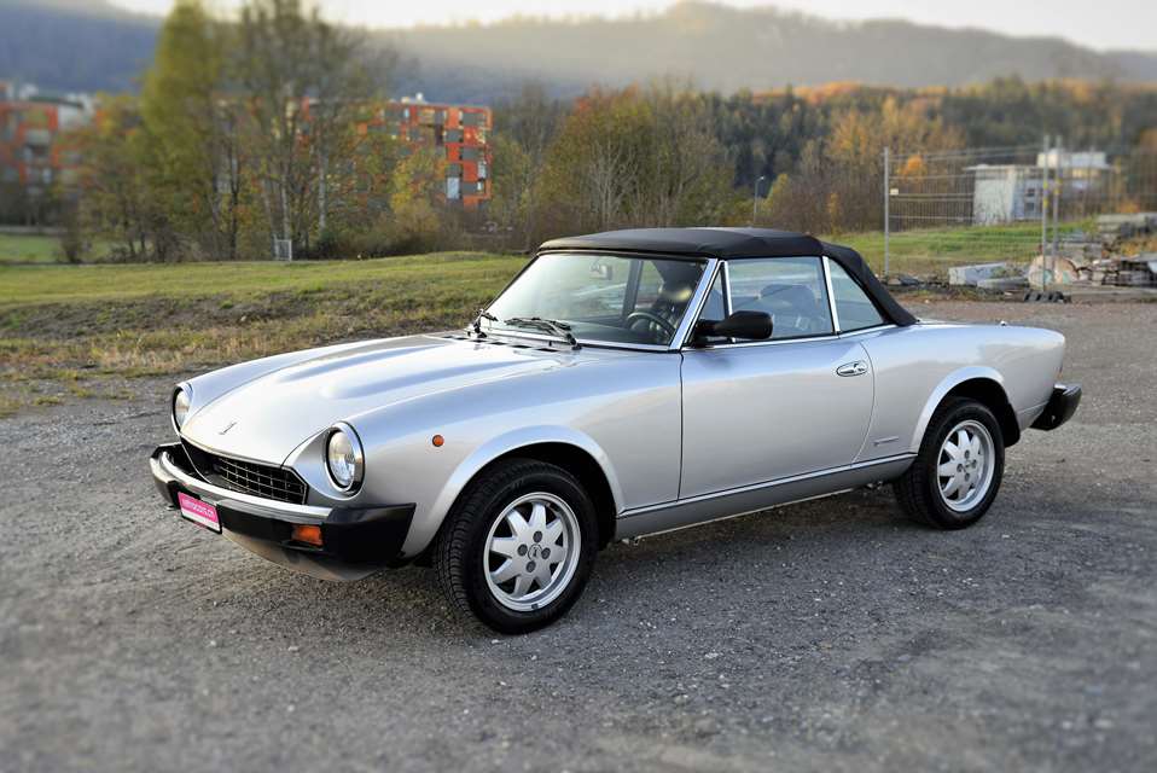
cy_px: 386
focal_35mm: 40
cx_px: 578
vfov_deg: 33.4
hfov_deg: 48.4
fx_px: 1286
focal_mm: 40
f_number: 5.6
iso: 200
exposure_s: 1/125
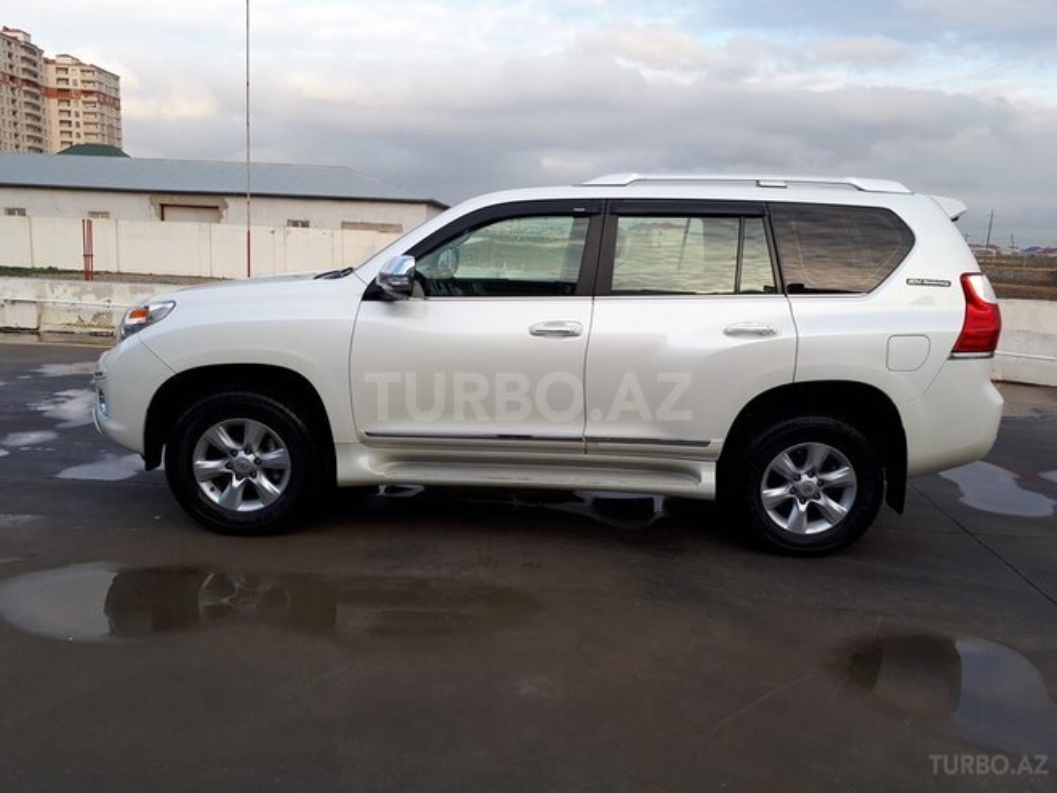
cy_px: 396
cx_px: 528
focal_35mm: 27
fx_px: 824
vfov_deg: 51.4
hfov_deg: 65.3
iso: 40
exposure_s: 1/282
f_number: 1.9
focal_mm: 3.6
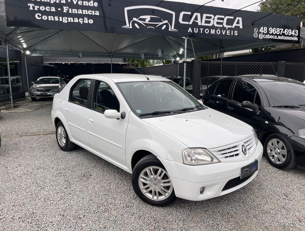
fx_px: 221
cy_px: 116
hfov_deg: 69.2
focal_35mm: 25
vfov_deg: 55.2
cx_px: 152
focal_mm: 5.1
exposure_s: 1/364
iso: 32
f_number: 1.6
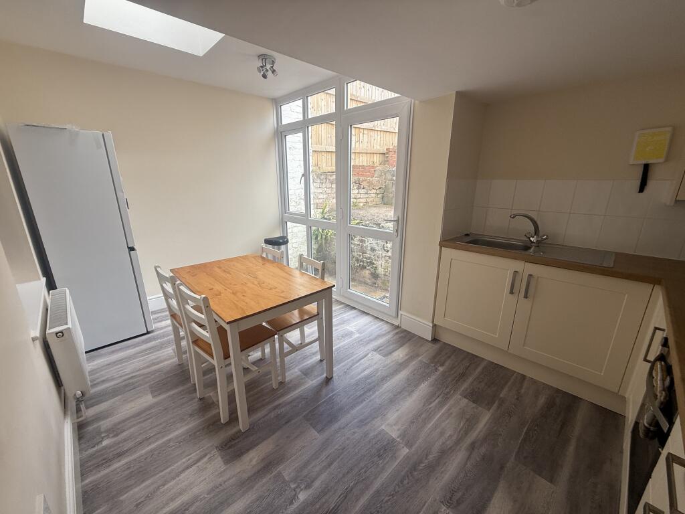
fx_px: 277
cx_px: 342
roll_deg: +0.2
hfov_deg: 102.1
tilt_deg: -14.8
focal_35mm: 14
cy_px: 257
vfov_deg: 85.7
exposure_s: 1/139
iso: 50
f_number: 2.2
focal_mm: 2.22
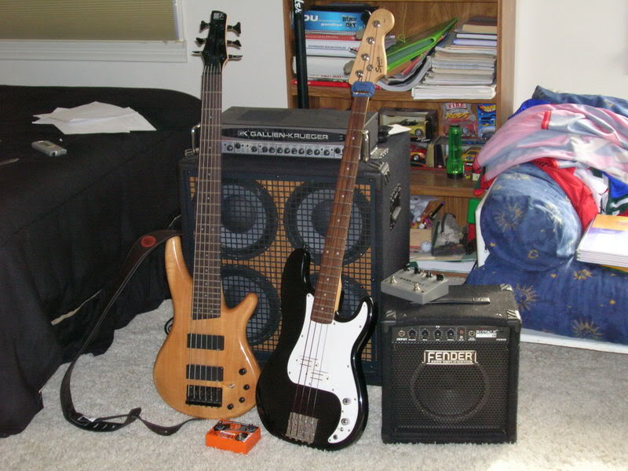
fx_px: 980
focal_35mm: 54
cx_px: 314
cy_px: 236
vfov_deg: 27.0
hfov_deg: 35.5
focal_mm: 9
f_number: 3.4
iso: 200
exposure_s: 1/60.1
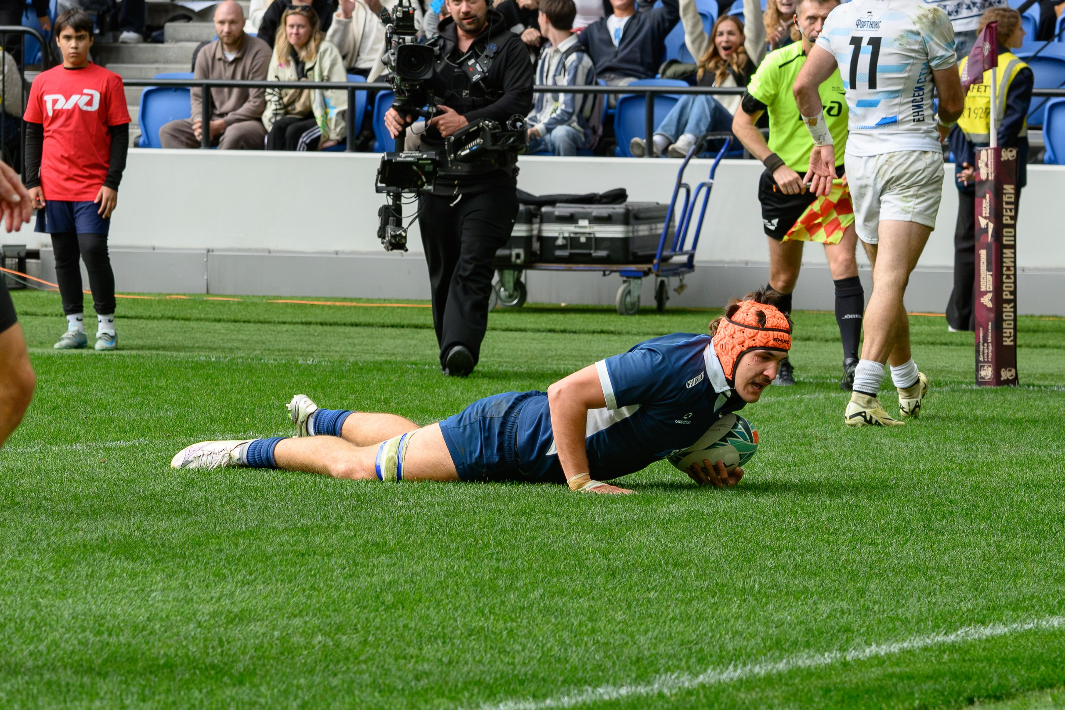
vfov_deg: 5.5
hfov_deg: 8.3
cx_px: 437
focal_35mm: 249
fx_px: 7371
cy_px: 398
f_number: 7.1
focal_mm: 112
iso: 3200
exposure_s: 1/2000
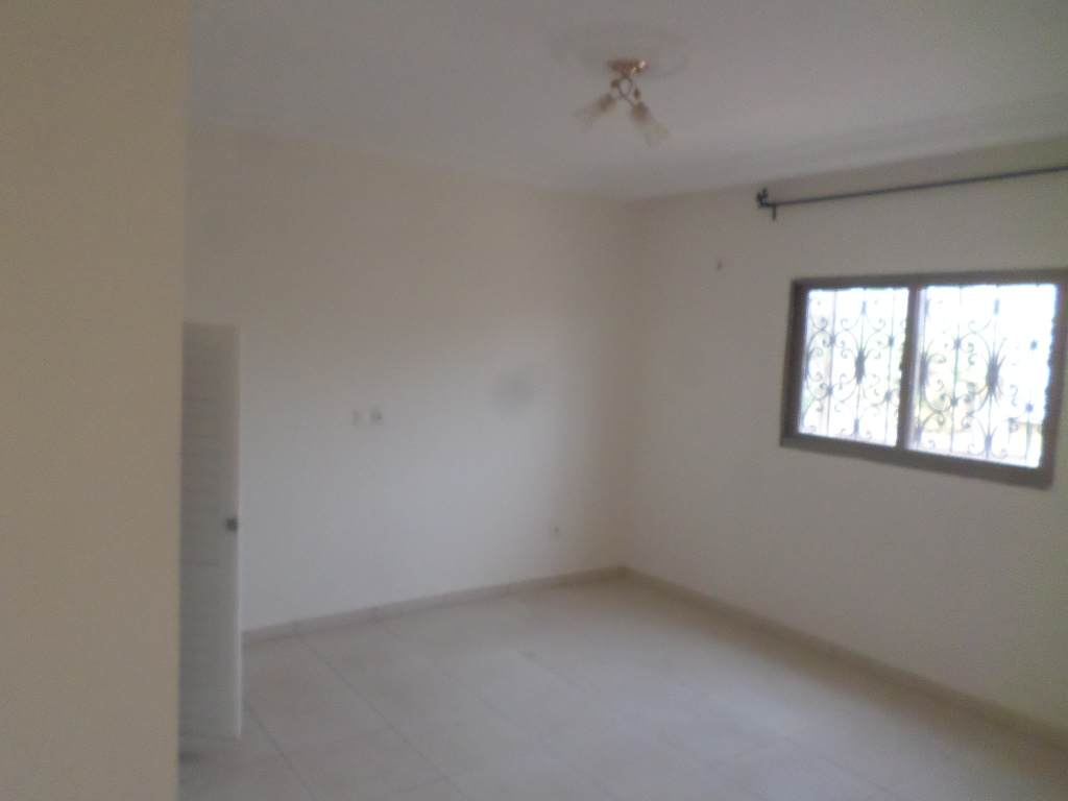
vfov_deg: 54.9
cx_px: 534
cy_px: 400
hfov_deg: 69.4
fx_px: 771
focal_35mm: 25
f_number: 2.5
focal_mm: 4.5
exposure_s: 1/30
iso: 400
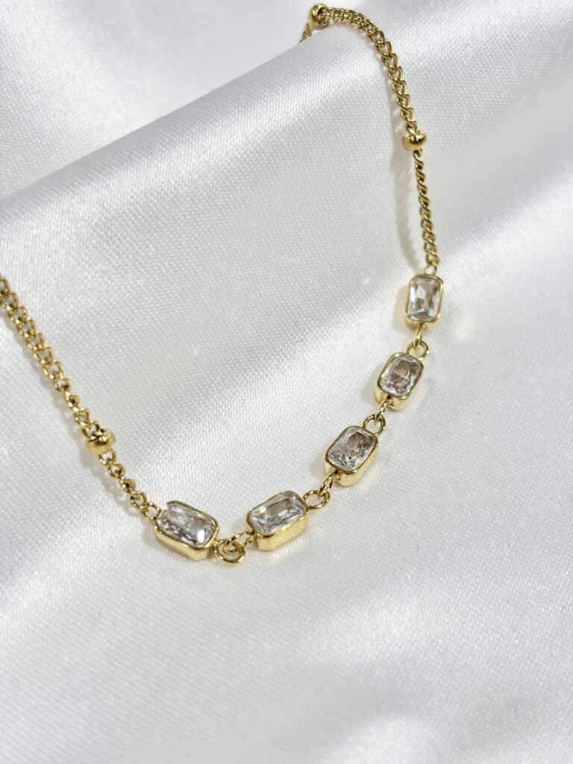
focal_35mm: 52
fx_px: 1148
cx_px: 286
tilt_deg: -36.8
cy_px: 382
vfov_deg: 36.8
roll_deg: +7.3
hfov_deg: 28.0
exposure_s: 1/332
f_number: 1.6
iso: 32
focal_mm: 5.96
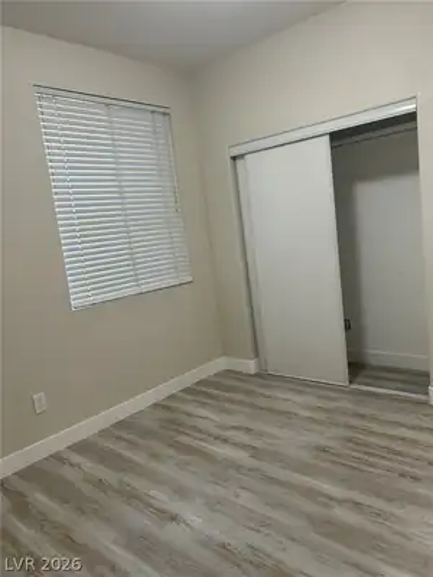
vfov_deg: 67.3
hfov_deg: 53.1
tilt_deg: -7.6
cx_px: 216
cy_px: 288
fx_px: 434
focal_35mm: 26
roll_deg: +6.5
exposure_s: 1/120
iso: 125
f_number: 1.5
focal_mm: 5.7
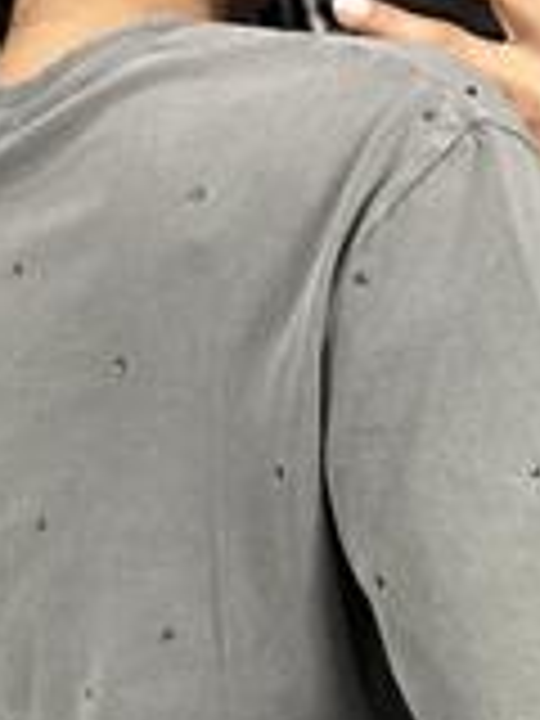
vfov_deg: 15.6
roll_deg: +1.9
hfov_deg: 11.9
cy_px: 740
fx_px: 2579
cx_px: 171
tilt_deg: -32.5
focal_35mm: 124
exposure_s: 1/100
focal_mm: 6.86
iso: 100
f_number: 1.78
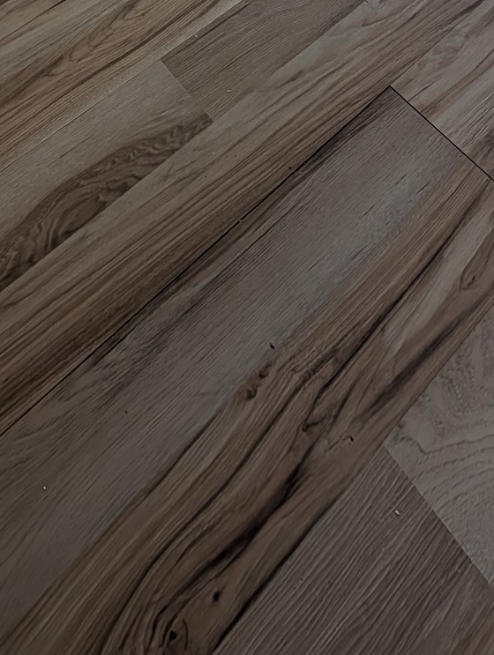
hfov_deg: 40.8
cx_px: 82
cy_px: -207
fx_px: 626
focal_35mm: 33
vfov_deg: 35.7
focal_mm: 2.02
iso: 55
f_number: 1.7
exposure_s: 1/58.7
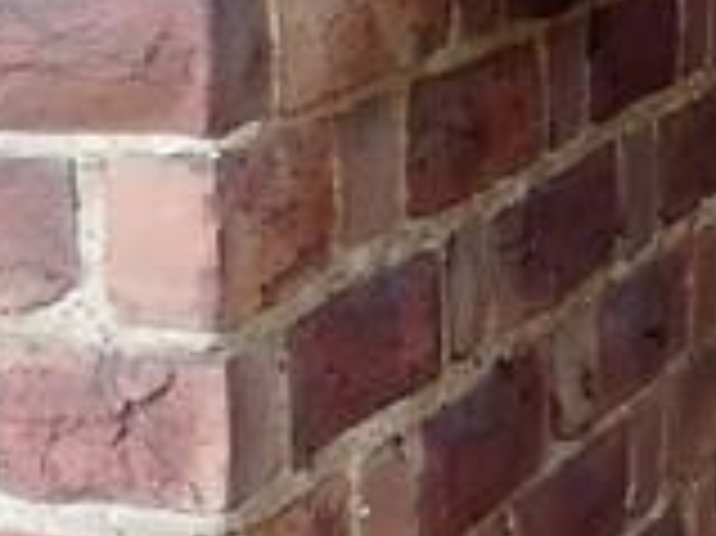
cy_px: -131
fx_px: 3059
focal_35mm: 148
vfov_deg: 9.8
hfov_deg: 11.6
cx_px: 1558
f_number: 3
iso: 125
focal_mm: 4
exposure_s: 1/30
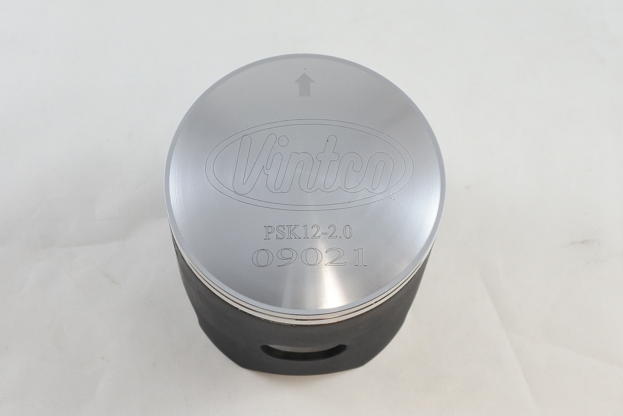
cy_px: 208
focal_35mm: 36
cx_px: 312
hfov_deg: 53.1
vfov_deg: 36.9
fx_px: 623
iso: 450
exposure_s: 1/125
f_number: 4
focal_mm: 13.7
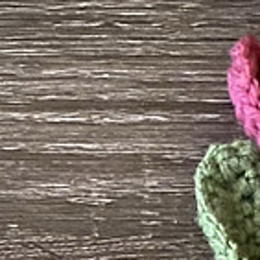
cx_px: 352
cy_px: 572
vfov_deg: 7.9
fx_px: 1768
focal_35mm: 208
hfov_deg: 8.3
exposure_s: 1/40
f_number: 2
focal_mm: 6
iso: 200
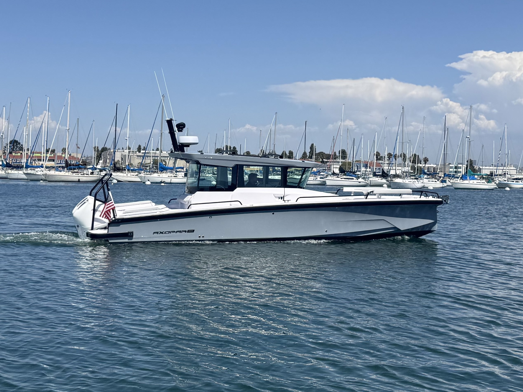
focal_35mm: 24
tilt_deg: +1.0
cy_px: 196
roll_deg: -1.4
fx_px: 363
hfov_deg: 71.6
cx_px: 262
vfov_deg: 56.8
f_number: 1.78
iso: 80
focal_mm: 6.76
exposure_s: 1/8130
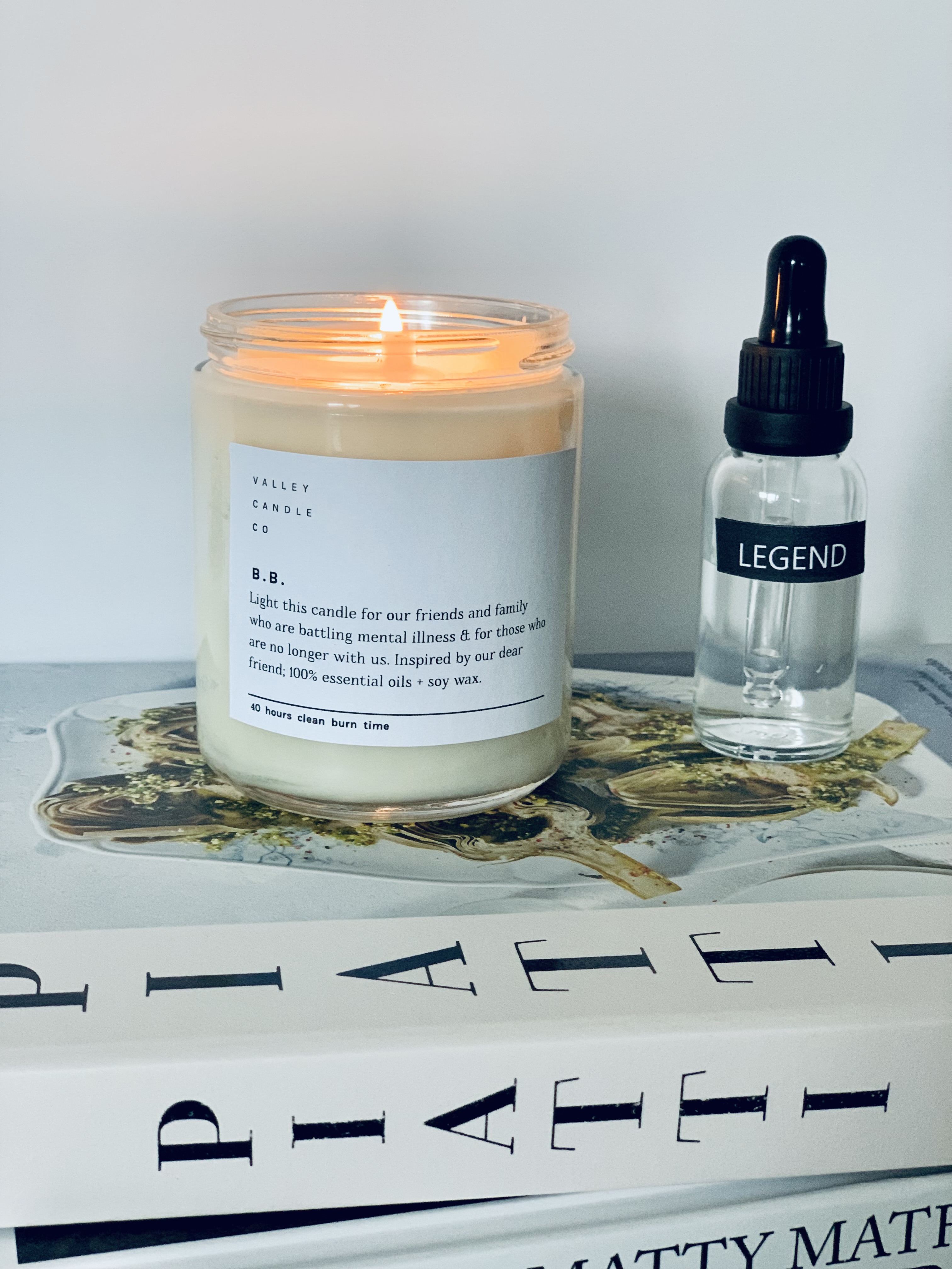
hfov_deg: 28.0
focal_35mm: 52
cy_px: 634
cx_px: 476
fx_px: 1907
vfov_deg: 36.8
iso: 125
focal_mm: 6
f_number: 2.4
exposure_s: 1/60
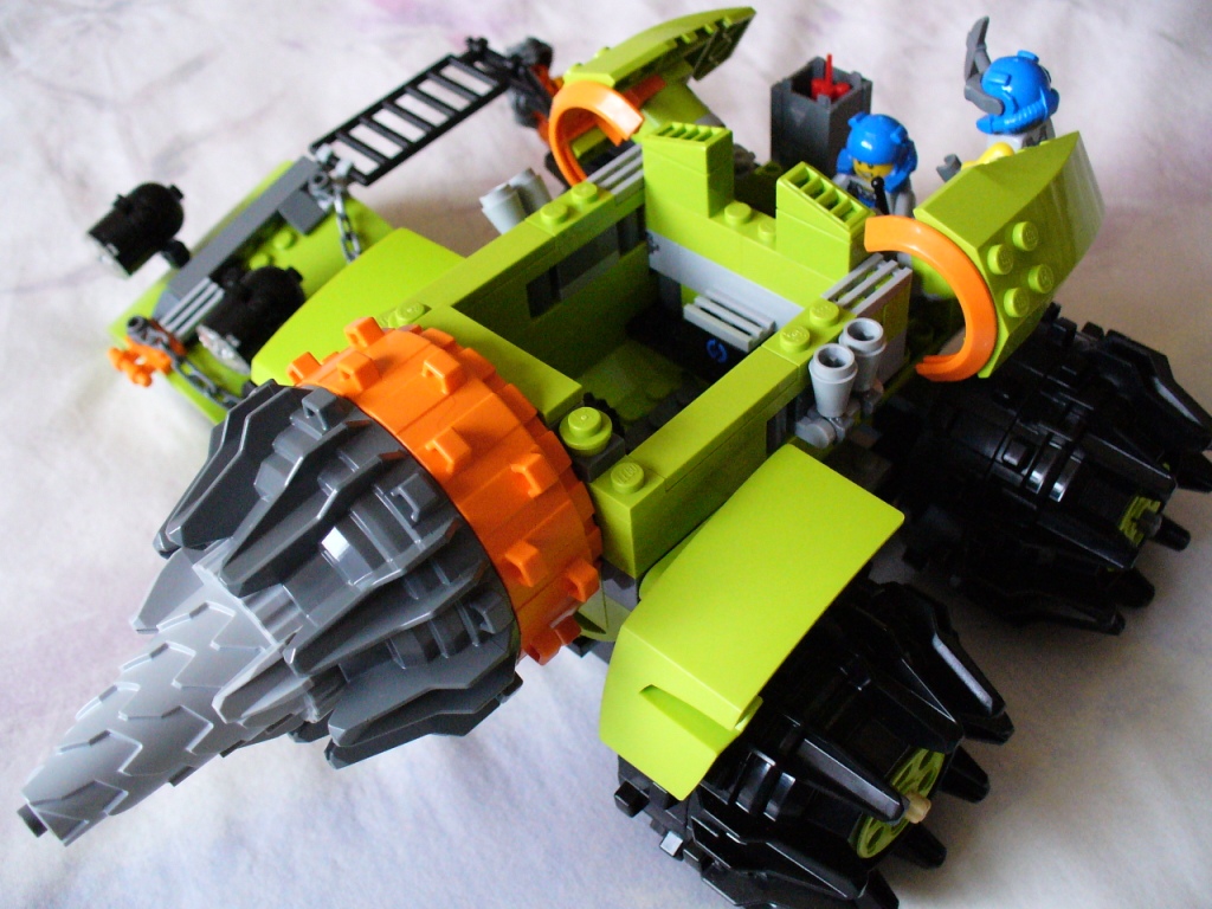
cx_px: 606
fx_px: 1295
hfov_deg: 50.1
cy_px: 454
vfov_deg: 38.7
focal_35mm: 37
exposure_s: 1/60
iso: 400
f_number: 2.8
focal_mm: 6.1
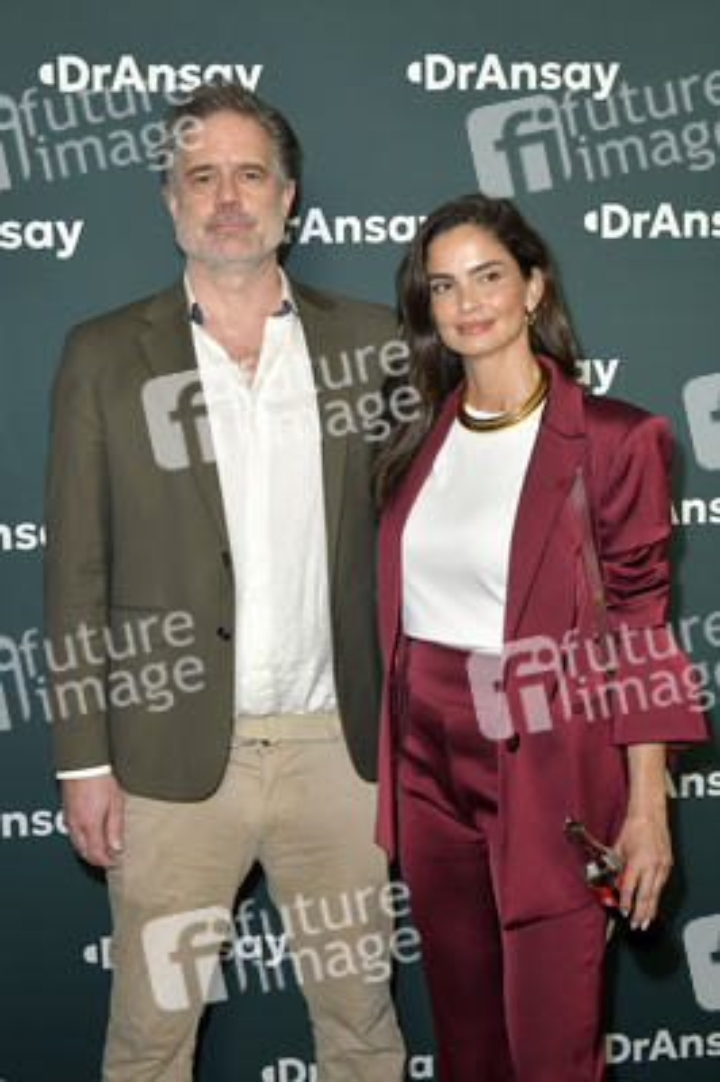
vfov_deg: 50.7
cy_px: 541
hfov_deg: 35.0
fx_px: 1142
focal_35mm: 38
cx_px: 360
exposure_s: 1/250
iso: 1250
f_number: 6.3
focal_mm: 38
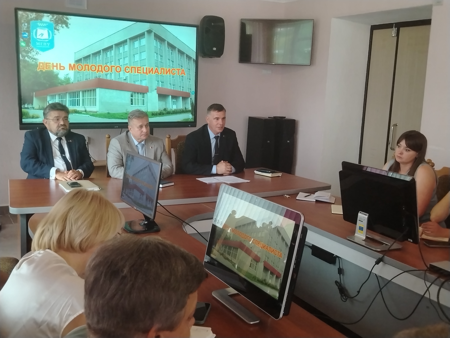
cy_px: 169
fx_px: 520
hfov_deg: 46.8
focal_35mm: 40
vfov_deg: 36.0
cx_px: 225
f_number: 1.75
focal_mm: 5.25
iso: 456
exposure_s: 1/60
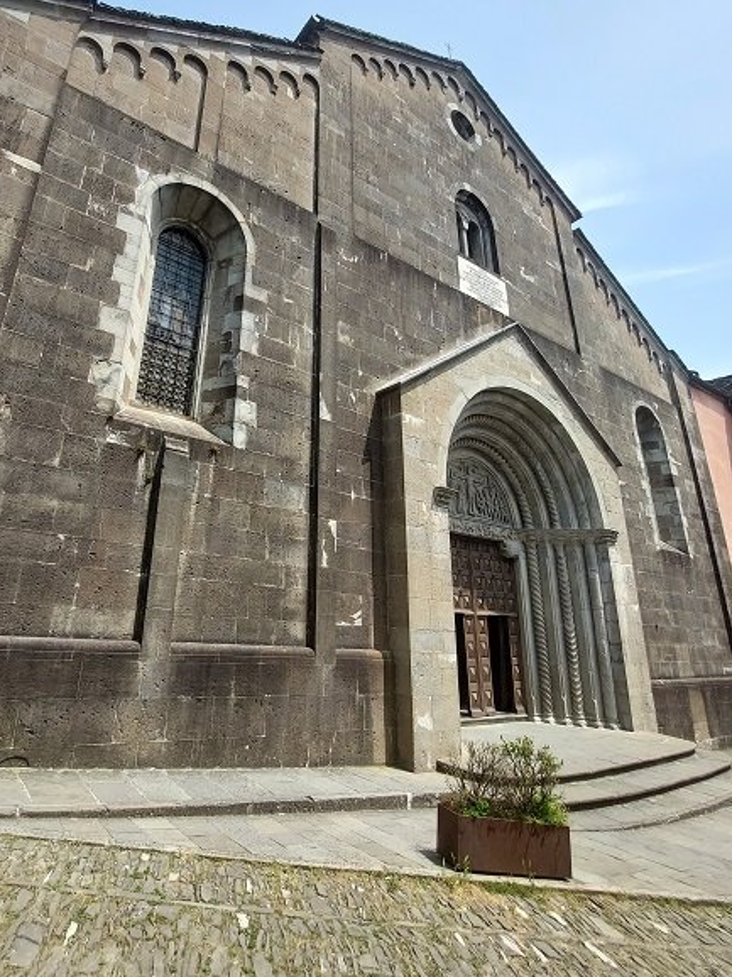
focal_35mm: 18
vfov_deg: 87.4
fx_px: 508
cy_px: 433
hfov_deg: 70.2
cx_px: 267
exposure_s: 1/852
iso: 50
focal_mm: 1.74
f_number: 2.2
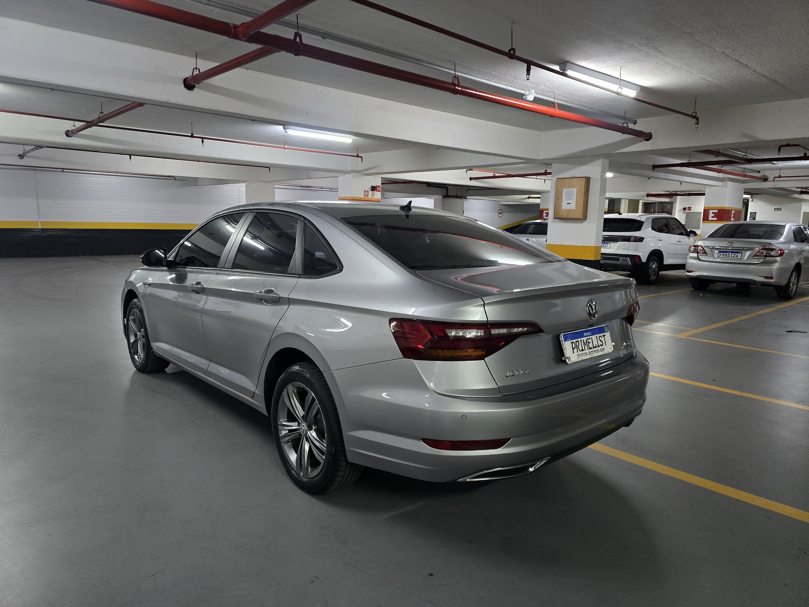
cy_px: 304
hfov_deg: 73.9
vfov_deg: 58.9
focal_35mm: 23
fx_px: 538
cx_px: 404
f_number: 1.7
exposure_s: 1/60
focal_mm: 6.3
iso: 1000
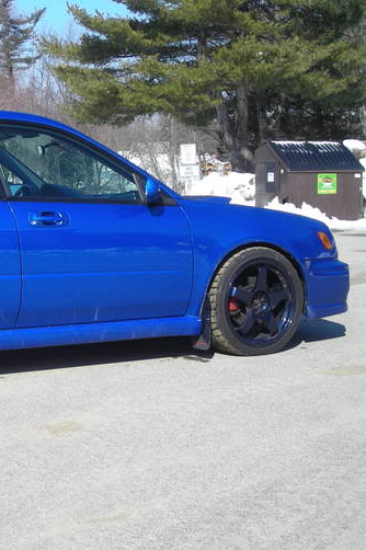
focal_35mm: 68
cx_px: -33
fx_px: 1038
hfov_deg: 19.2
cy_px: 232
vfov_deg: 29.6
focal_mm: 6.8
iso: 50
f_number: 6.6
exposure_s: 1/148
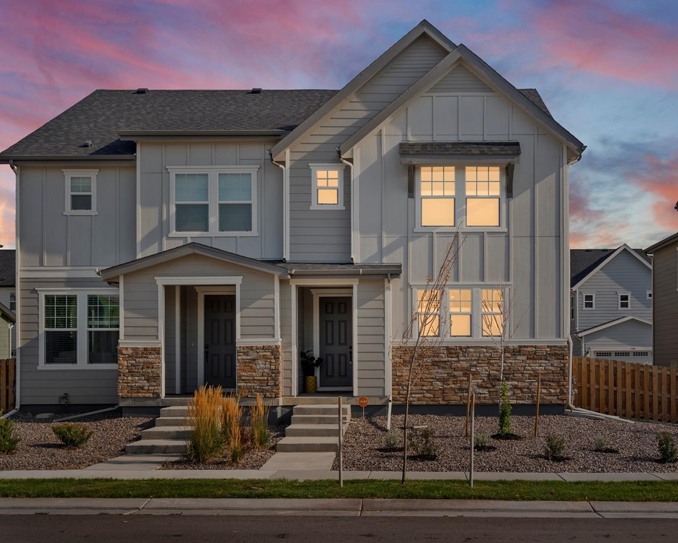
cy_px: 260
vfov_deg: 38.2
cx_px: 422
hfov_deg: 46.4
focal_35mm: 39
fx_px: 783
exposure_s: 1/25
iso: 100
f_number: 8
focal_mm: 33
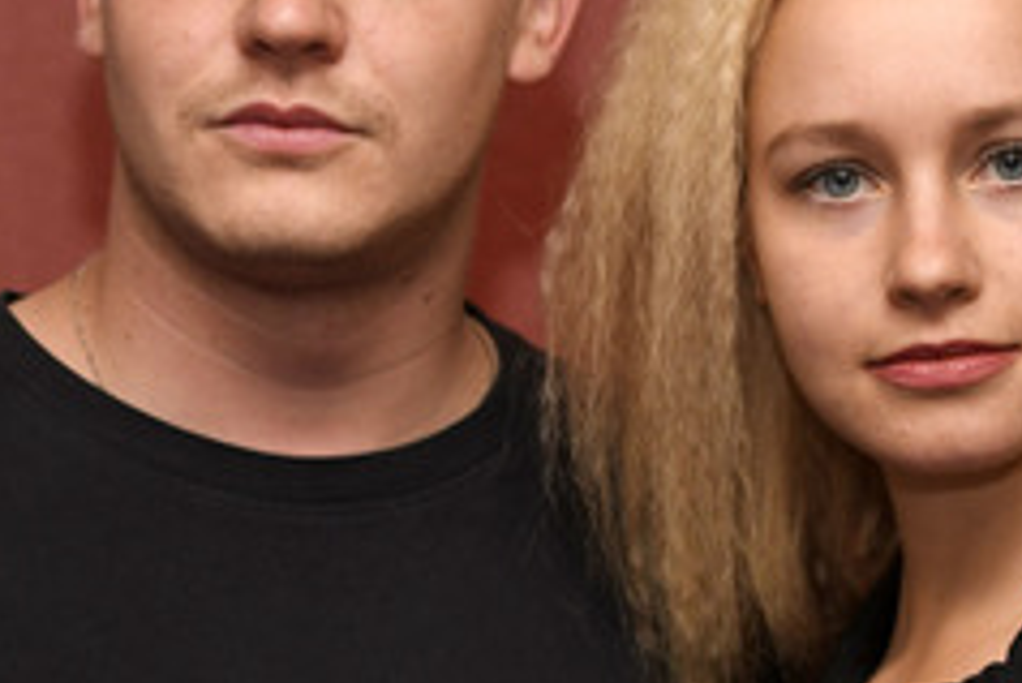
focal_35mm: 174
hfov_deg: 11.8
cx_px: 573
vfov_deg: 7.9
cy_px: 193
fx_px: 4942
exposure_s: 1/320
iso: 640
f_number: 4
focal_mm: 92
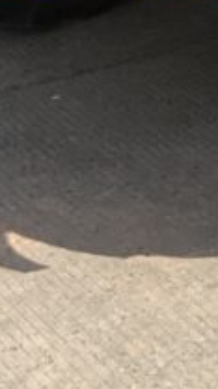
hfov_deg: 7.3
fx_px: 1599
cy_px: -290
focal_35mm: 155
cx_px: 546
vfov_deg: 12.7
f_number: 1.8
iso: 16
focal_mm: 3
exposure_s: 1/1786
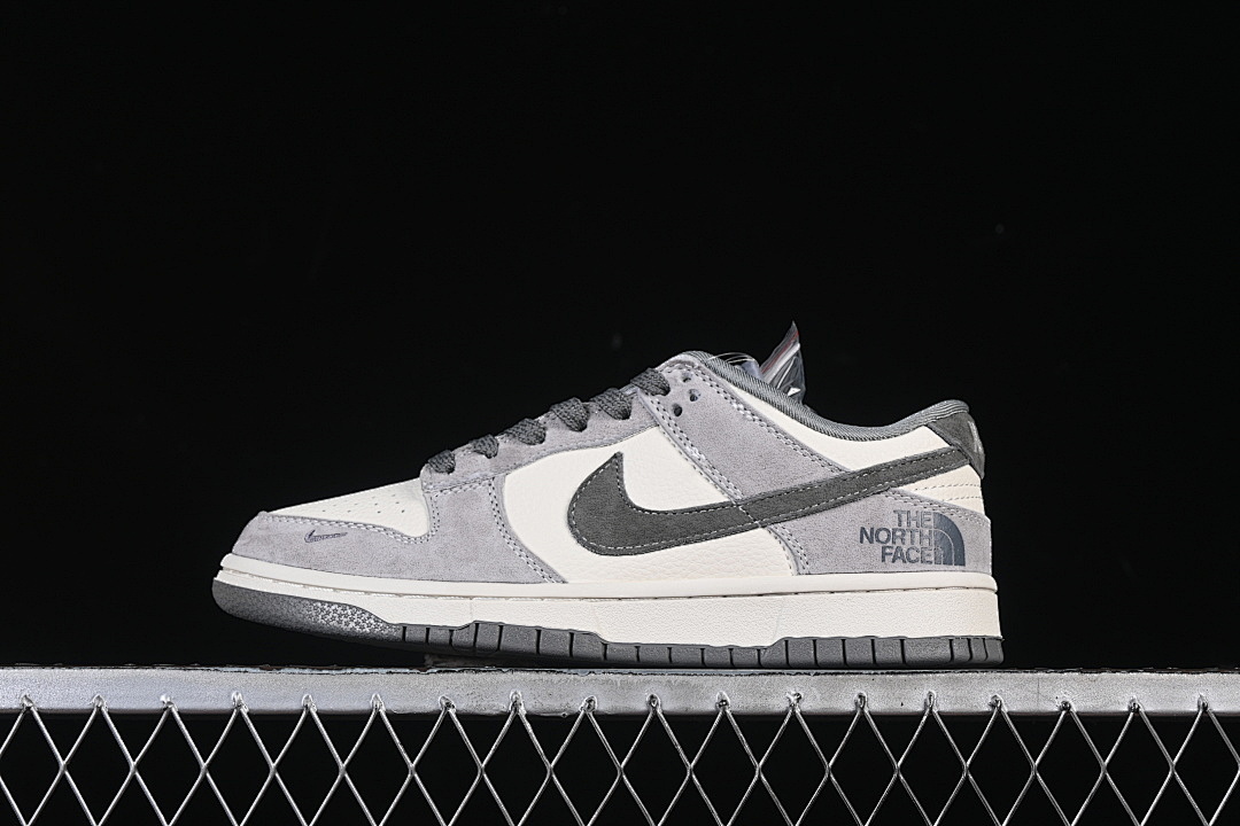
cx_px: 620
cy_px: 413
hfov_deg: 27.0
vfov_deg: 18.2
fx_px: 2583
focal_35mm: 75
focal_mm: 50
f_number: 8
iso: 160
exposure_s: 1/80
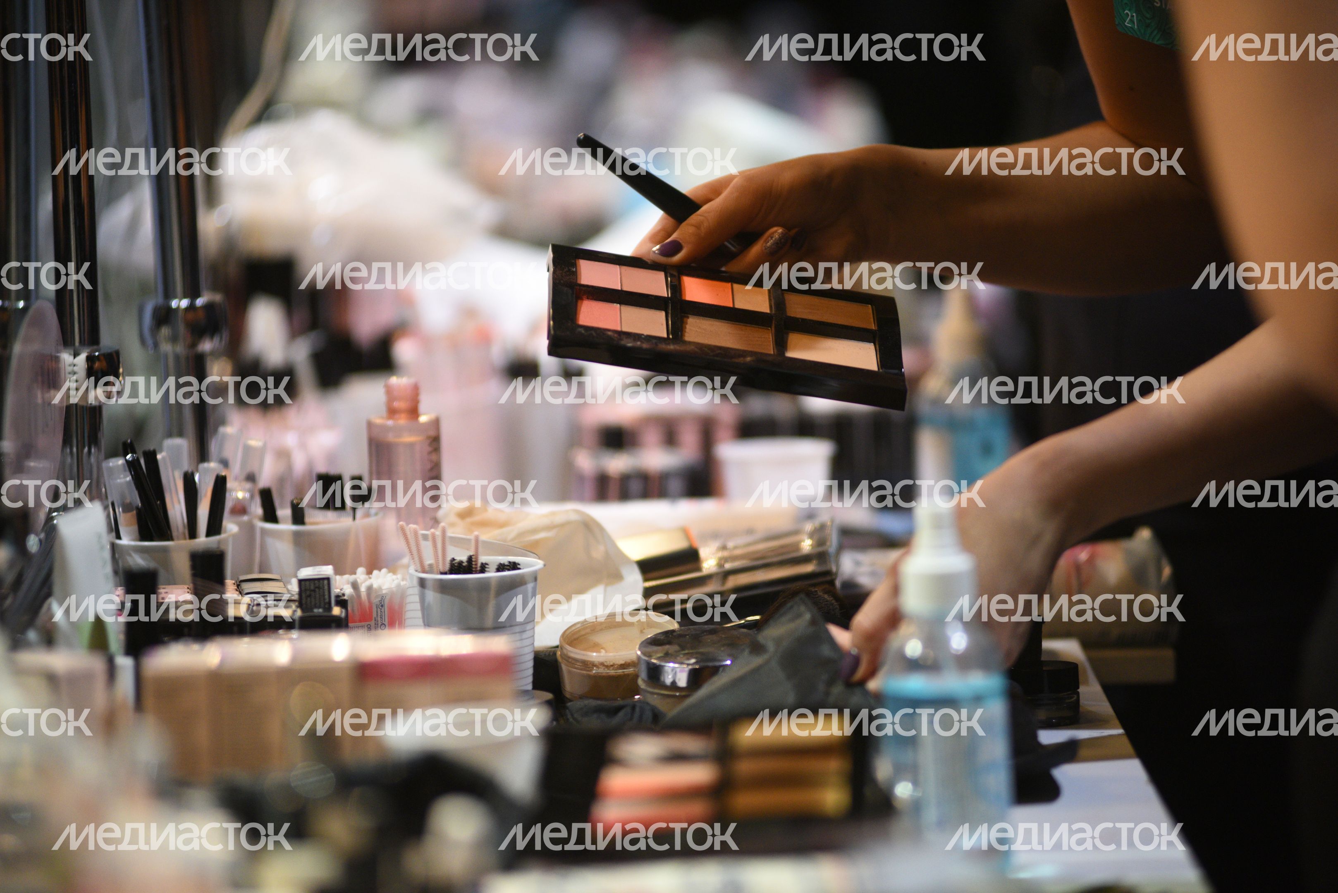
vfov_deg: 7.4
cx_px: 669
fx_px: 6878
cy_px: 446
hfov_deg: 11.1
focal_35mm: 185
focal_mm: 185
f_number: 2.8
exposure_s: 1/800
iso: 2000
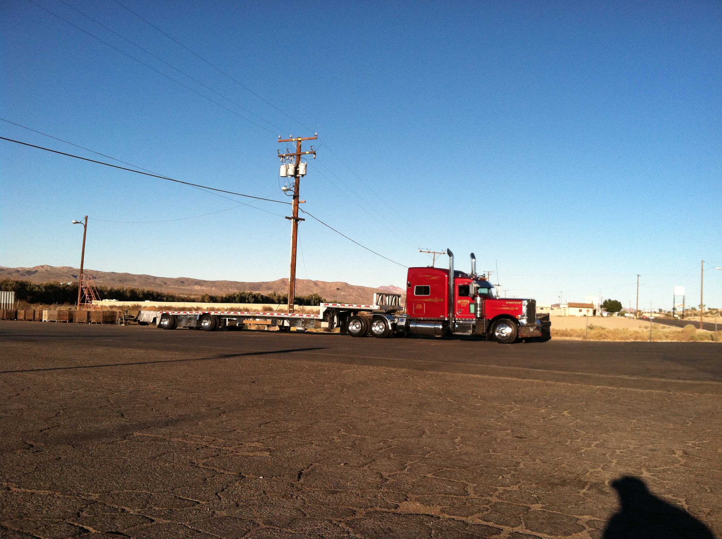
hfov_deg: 52.7
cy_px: 270
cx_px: 361
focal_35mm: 35
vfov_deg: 40.6
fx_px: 729
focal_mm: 3.85
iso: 80
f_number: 2.8
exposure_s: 1/1500
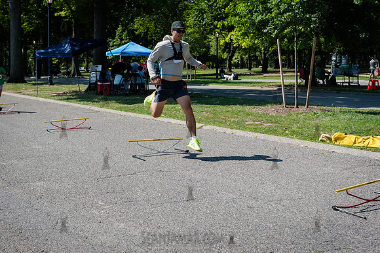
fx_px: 666
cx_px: 181
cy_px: 126
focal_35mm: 63
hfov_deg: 31.8
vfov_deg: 21.5
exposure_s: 1/1000
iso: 200
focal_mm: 58
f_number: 4
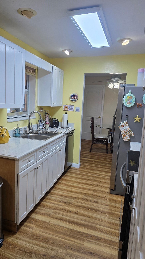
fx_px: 178
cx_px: 62
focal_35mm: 26
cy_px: 131
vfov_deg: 71.9
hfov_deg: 44.3
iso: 100
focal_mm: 6.3
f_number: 1.7
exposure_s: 1/120
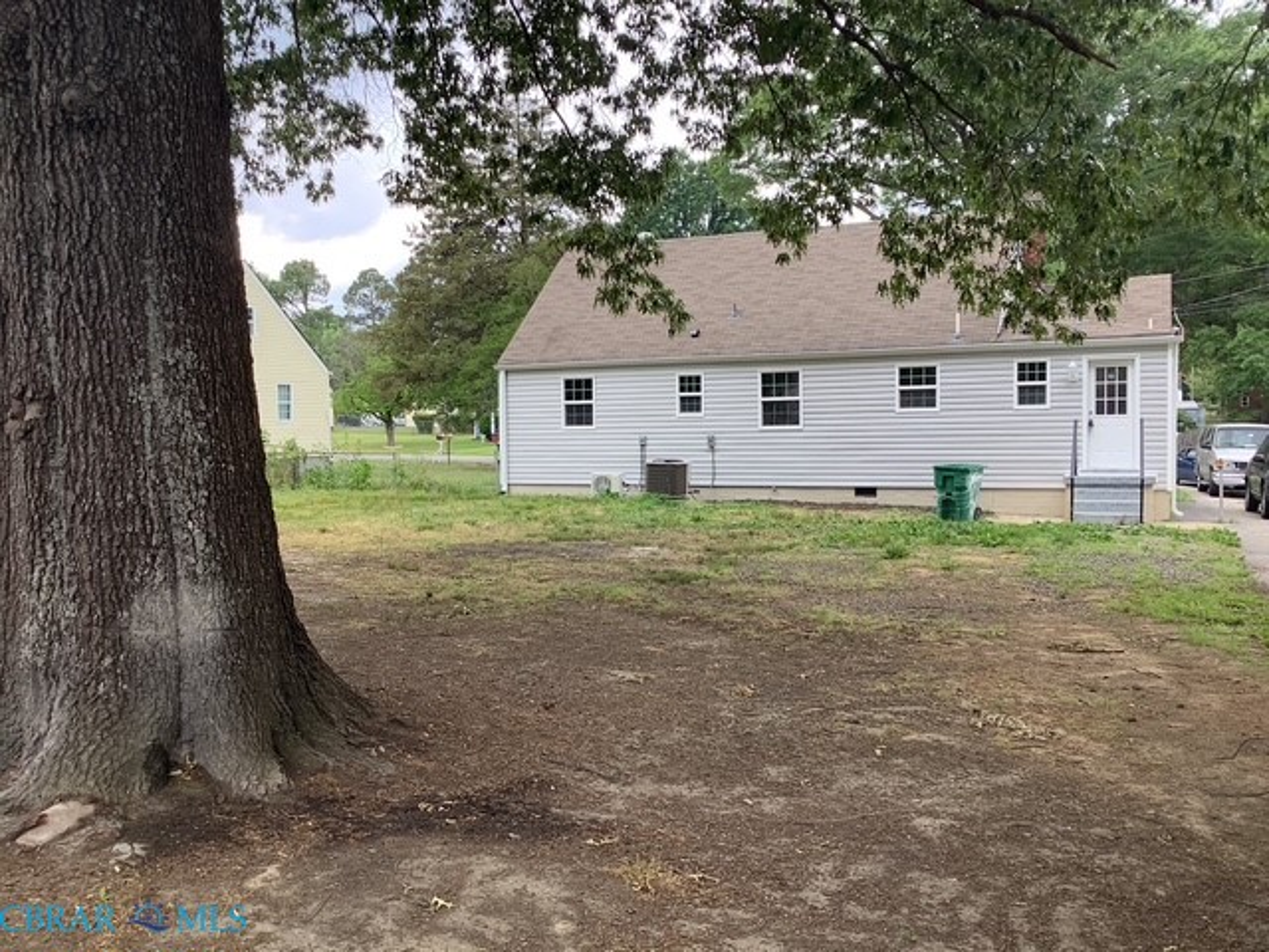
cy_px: 476
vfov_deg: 45.4
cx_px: 634
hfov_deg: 58.4
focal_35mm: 31
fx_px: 1136
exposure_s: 1/120
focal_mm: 3.3
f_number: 2.4
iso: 32
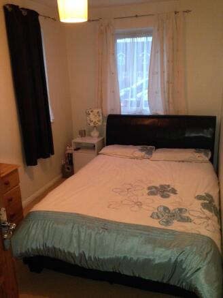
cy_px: 149
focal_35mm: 33
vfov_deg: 55.3
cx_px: 112
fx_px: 283
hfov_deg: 43.0
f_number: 2.4
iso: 250
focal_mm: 4.12
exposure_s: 1/20
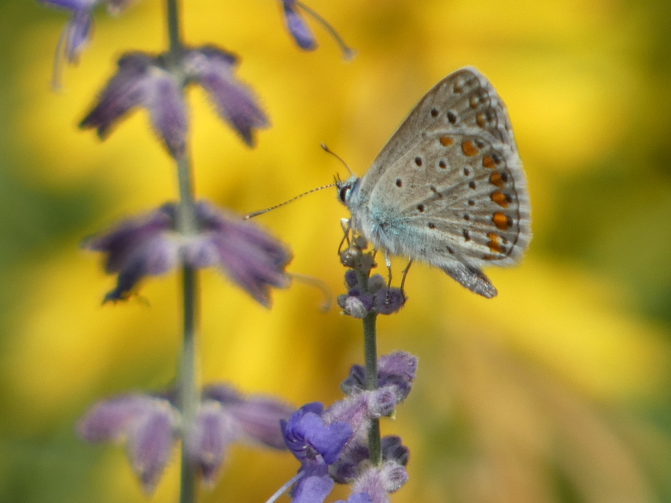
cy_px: 252
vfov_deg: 1.2
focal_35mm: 1200
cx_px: 336
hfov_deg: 1.7
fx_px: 23264
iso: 80
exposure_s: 1/250
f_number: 5.9
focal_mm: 215
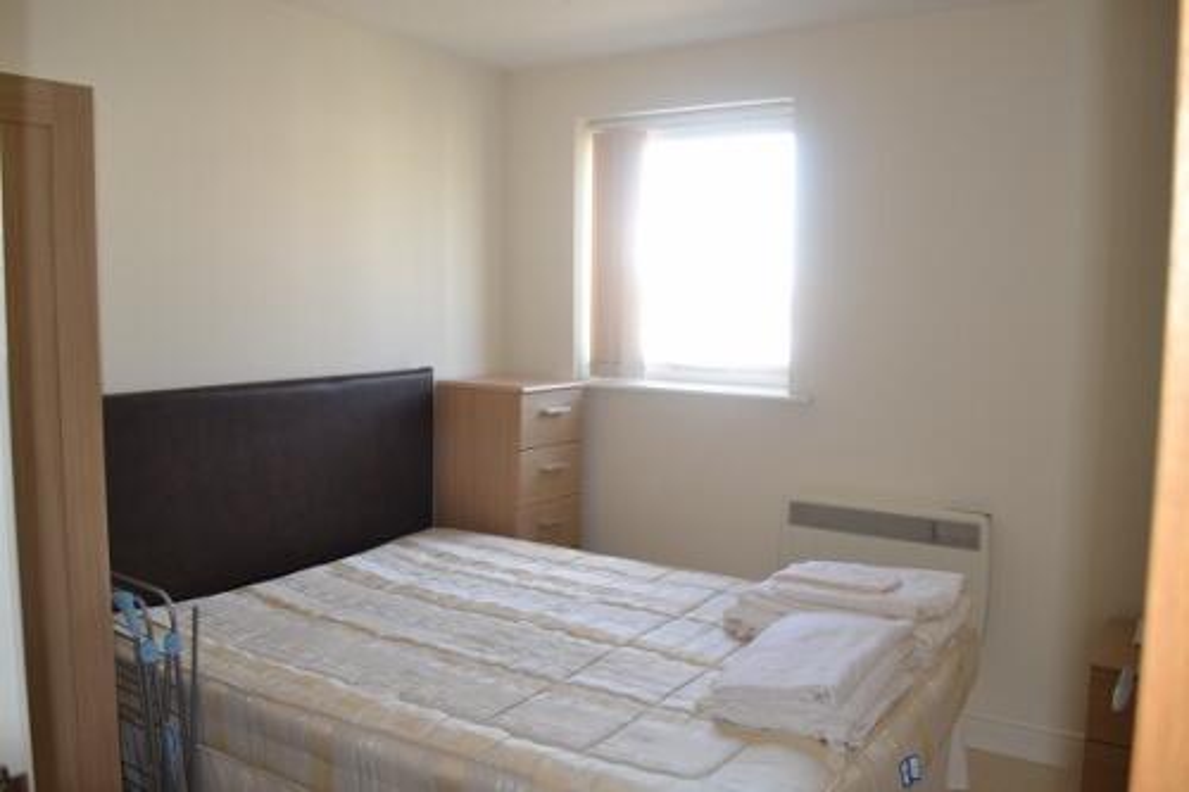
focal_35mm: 30
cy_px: 396
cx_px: 594
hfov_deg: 61.9
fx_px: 990
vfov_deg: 43.6
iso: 400
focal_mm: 20
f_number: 4
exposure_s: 1/100
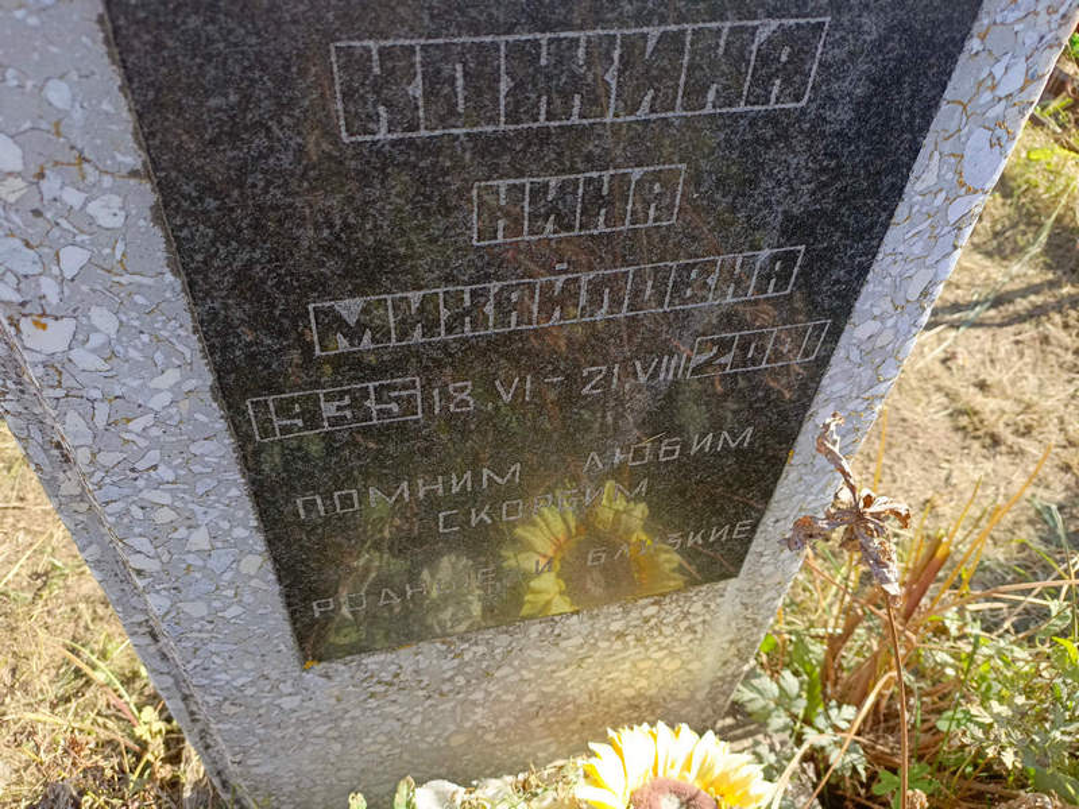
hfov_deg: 69.4
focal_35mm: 25
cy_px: 404
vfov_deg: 54.9
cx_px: 540
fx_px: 779
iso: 112
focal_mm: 4.76
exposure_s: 1/242
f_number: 1.69
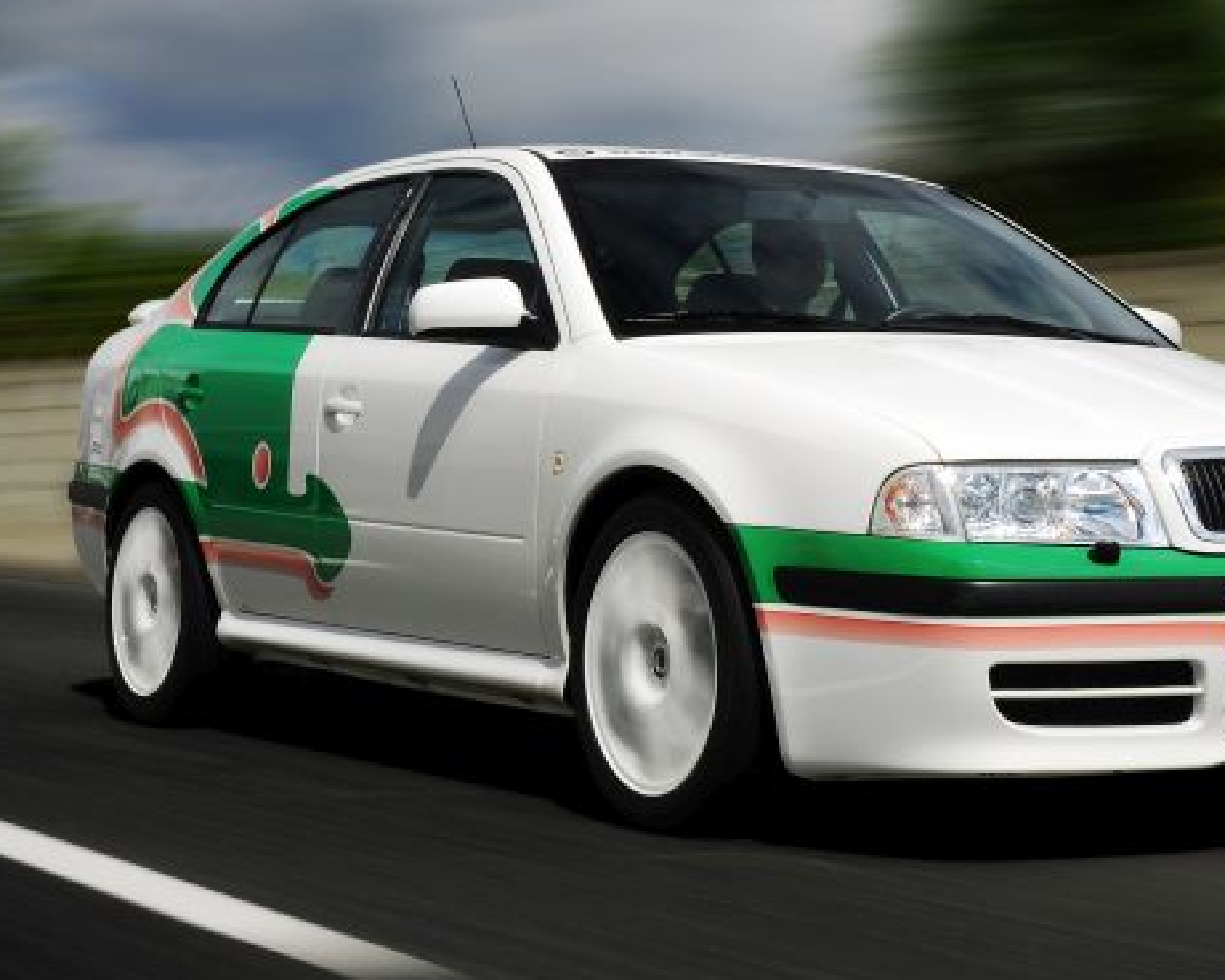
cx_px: 943
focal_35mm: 83
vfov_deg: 18.5
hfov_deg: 22.7
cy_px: 352
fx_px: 3010
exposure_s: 1/20
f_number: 25
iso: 100
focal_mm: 34
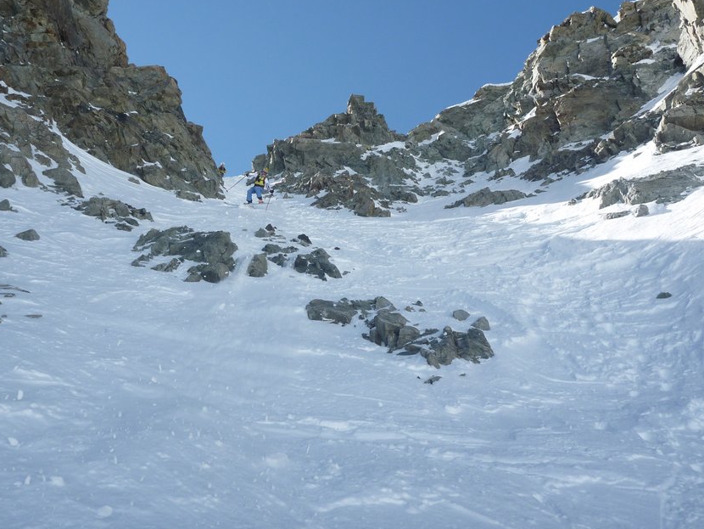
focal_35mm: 37
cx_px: 320
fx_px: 753
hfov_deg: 50.1
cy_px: 209
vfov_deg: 38.5
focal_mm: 4.9
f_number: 3.3
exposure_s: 1/640
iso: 80
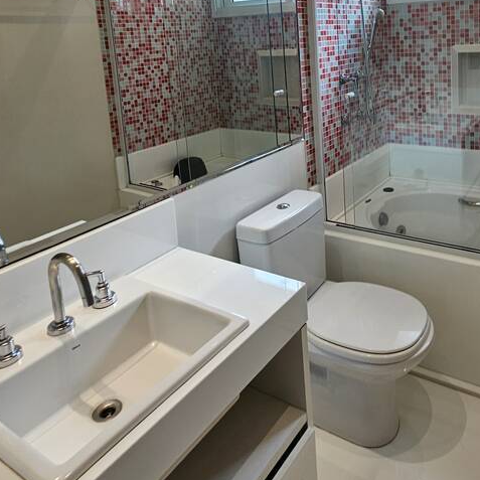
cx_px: 336
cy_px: 94
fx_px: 408
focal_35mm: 26
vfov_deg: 56.4
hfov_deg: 58.9
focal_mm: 2.2
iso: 50
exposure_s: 1/60
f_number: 2.2
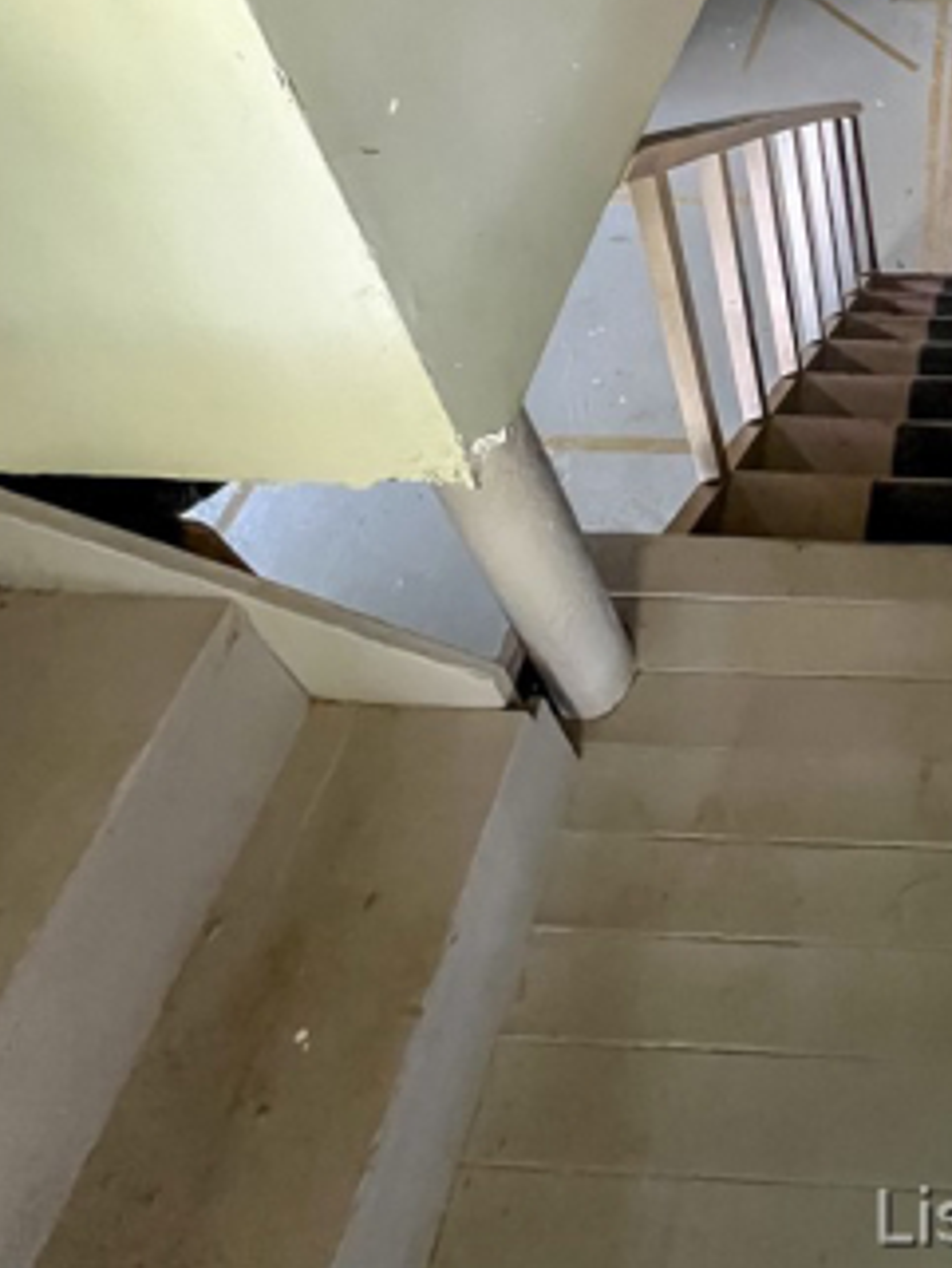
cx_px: 956
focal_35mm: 27
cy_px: -41
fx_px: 989
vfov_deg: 50.5
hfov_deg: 43.8
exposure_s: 1/45
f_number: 1.8
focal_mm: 1.57
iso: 1000
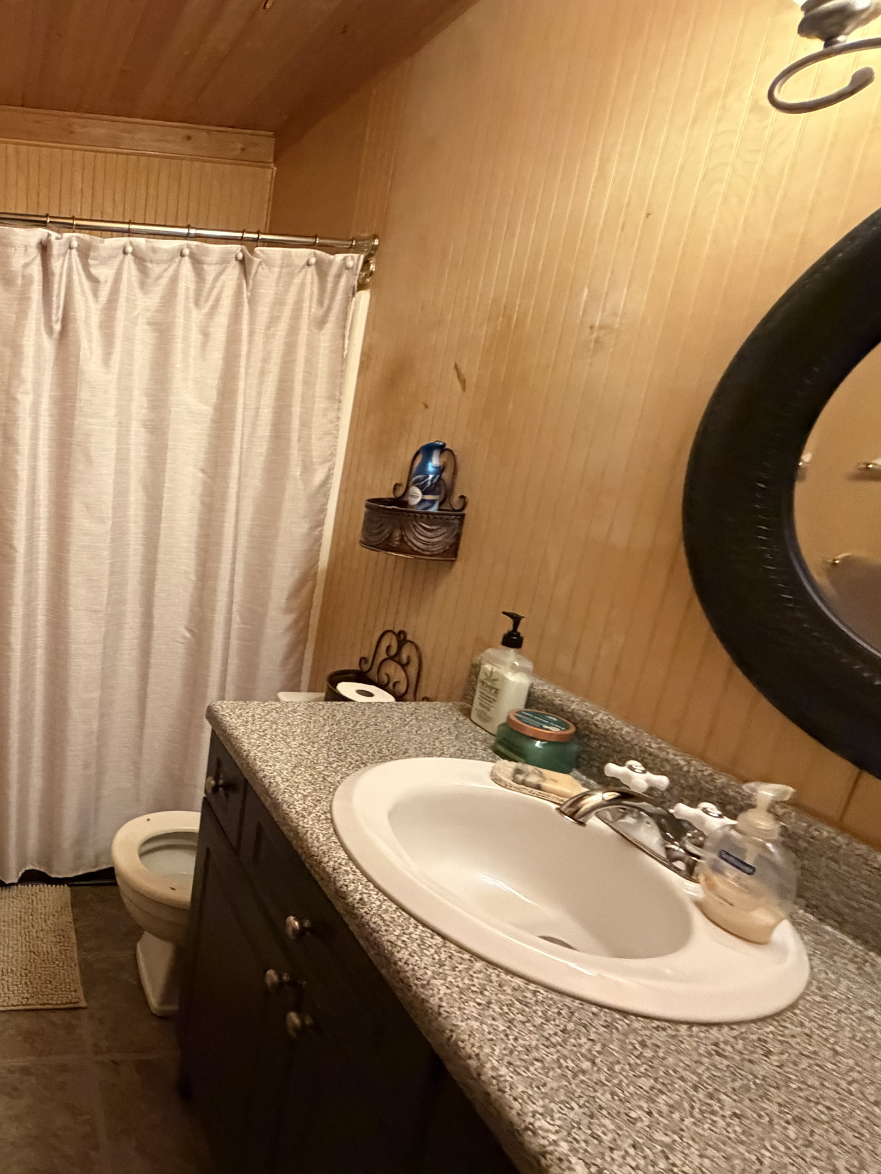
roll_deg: -2.9
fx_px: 679
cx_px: 68
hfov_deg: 55.9
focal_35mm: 20
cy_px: 589
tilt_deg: -15.0
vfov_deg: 81.7
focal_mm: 2.22
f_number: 2.2
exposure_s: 1/60
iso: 800
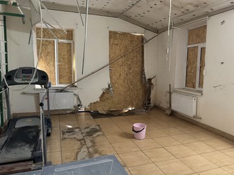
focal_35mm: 27
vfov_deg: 51.4
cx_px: 128
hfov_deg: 65.2
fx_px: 183
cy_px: 89
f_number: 1.78
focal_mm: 6.86
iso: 800
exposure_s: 1/55
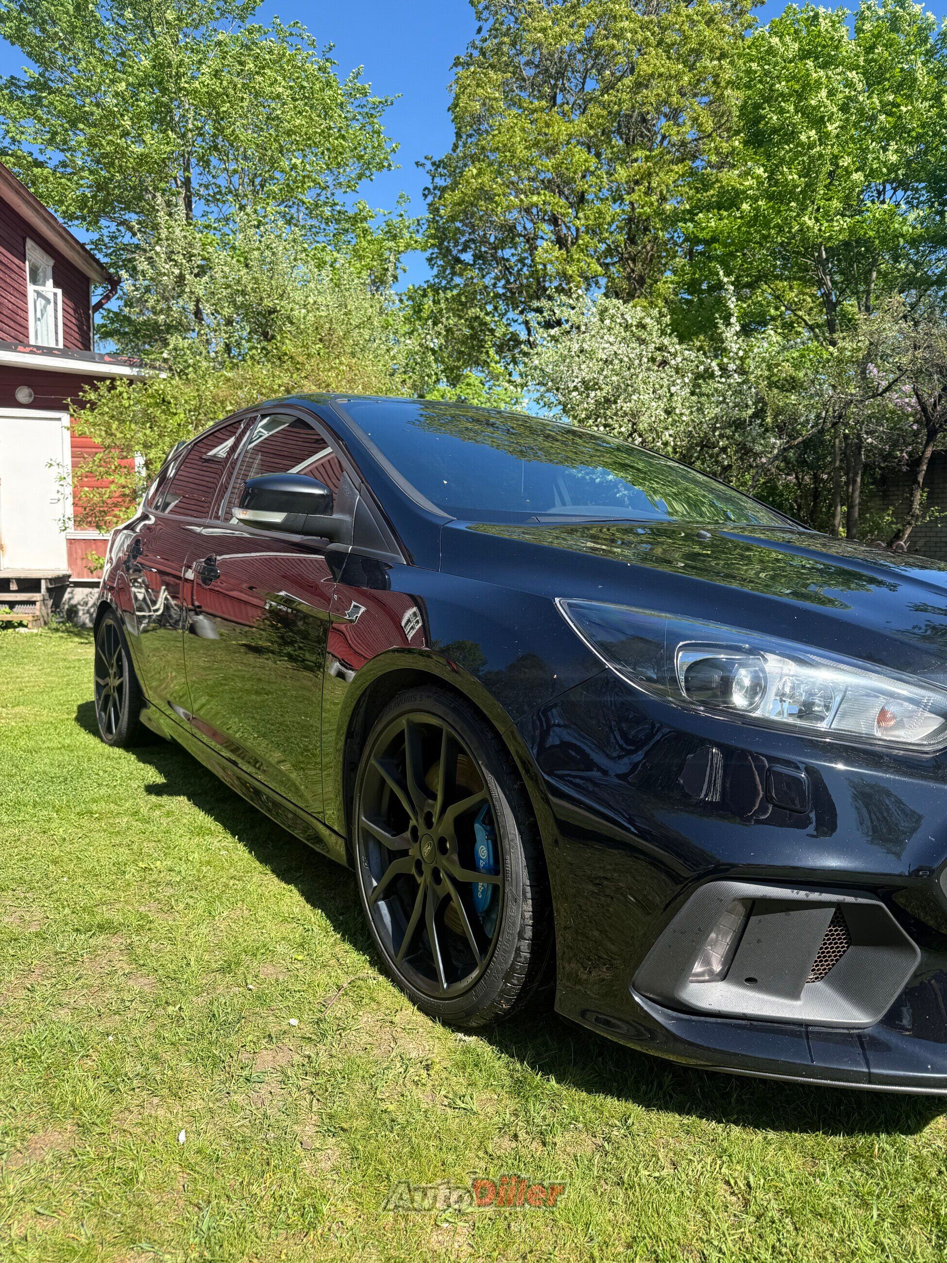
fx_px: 875
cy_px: 632
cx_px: 474
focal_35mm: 24
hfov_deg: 56.8
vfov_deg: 71.6
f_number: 1.78
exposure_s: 1/1437
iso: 80
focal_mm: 6.76
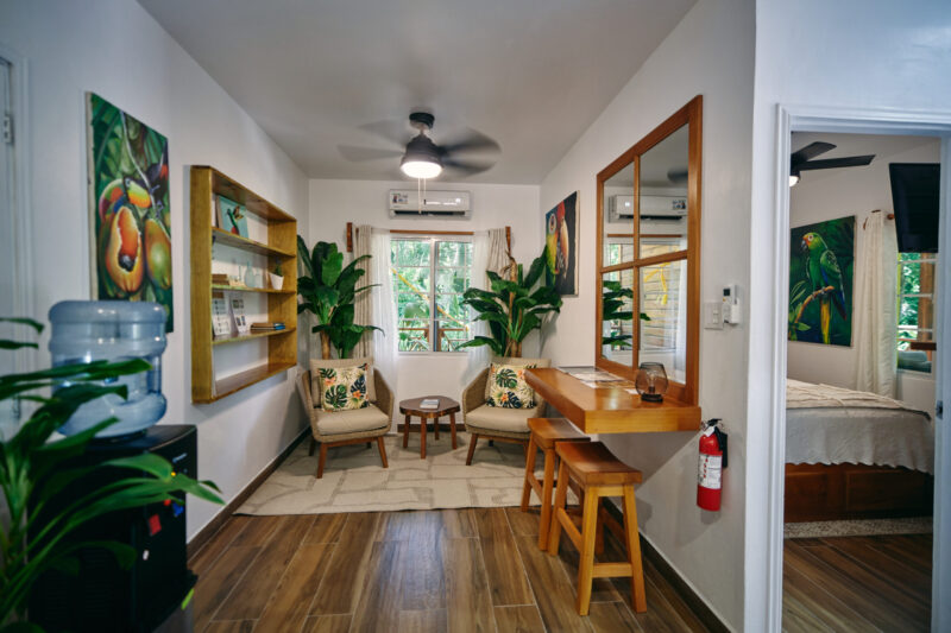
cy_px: 316
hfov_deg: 96.7
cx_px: 476
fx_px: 423
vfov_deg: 73.7
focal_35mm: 16
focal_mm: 16
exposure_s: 1/25
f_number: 8
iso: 320
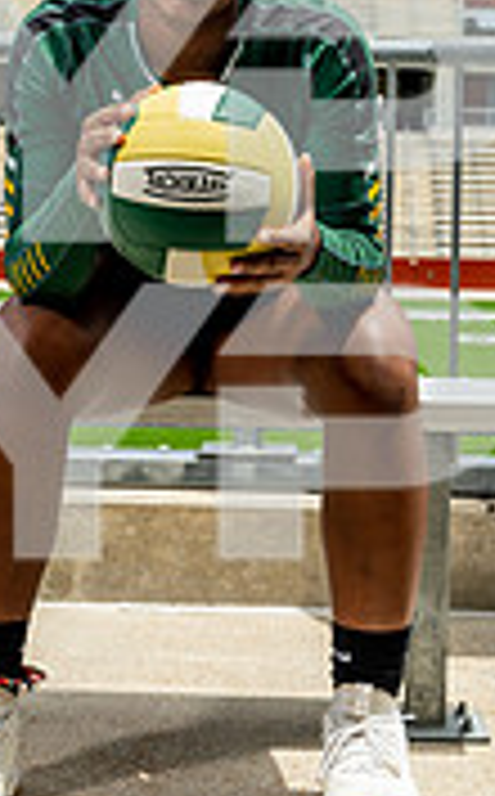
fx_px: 2644
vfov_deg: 16.9
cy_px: 108
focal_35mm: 122
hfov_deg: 10.7
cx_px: 176
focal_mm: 47
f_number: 8
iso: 100
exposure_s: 1/125
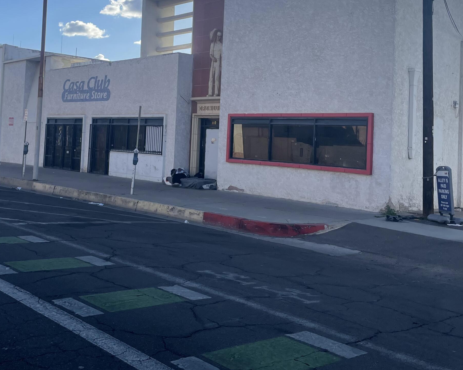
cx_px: 196
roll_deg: -1.1
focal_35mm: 42
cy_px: 114
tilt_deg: +3.0
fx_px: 575
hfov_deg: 43.7
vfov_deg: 35.2
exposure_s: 1/3731
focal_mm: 4.2
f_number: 1.6
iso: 32
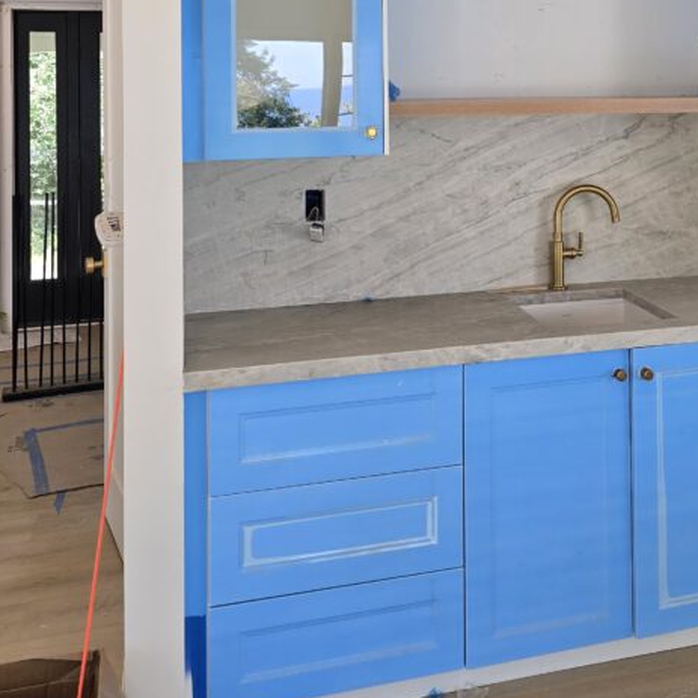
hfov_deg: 36.6
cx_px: 526
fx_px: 1027
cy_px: 60
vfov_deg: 35.2
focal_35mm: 45
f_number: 1.7
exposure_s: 1/120
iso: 50
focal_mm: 6.3
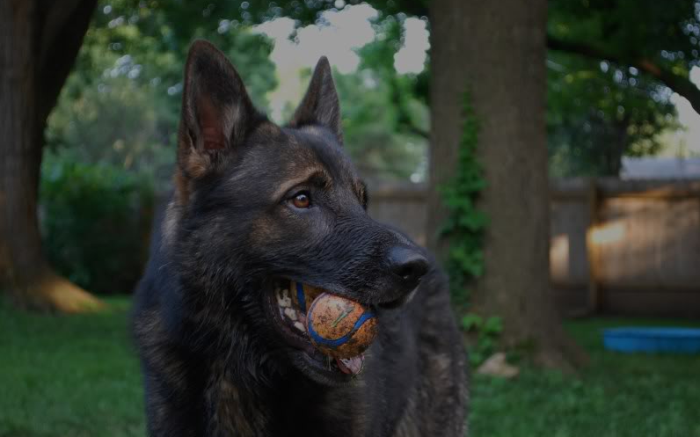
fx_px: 1612
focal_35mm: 85
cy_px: 215
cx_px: 350
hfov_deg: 24.5
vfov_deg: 15.4
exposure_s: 1/30
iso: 560
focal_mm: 55
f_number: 5.6
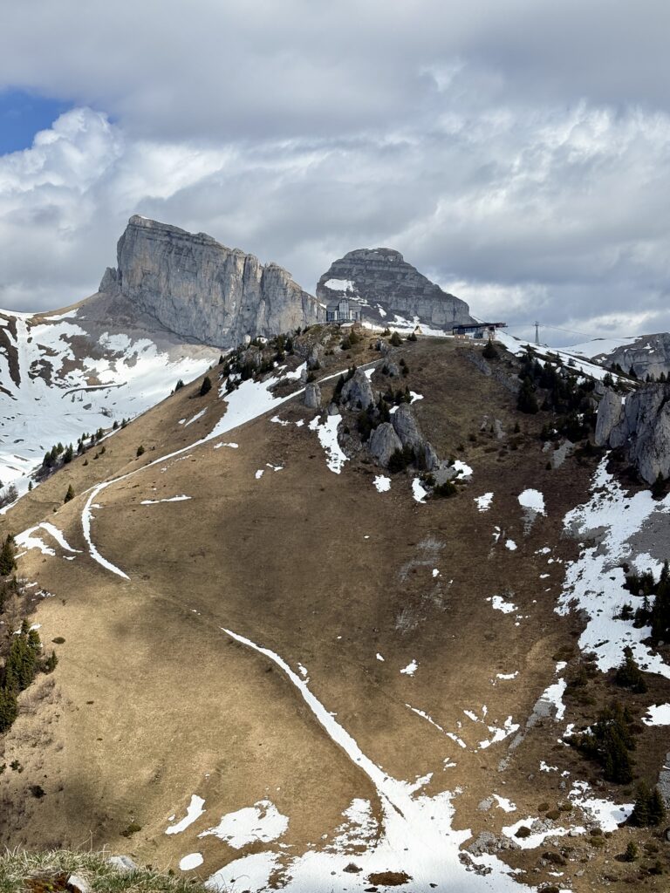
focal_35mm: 52
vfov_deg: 36.8
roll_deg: +0.5
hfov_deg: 28.0
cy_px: 446
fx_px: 1342
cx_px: 335
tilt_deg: -0.7
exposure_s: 1/4329
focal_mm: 5.96
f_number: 1.6
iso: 32
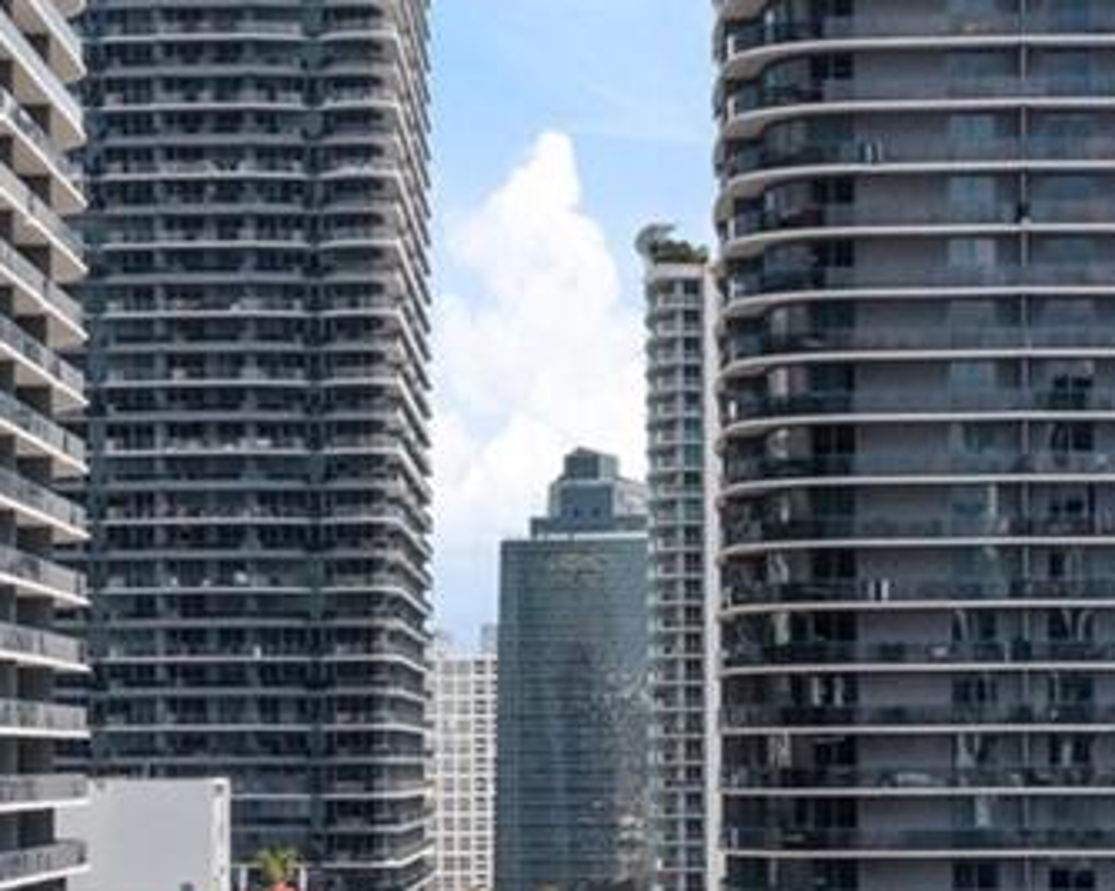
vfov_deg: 12.0
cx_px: 551
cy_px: 1003
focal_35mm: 126
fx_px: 4157
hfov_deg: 15.3
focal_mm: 10.26
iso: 100
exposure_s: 1/500
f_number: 5.6
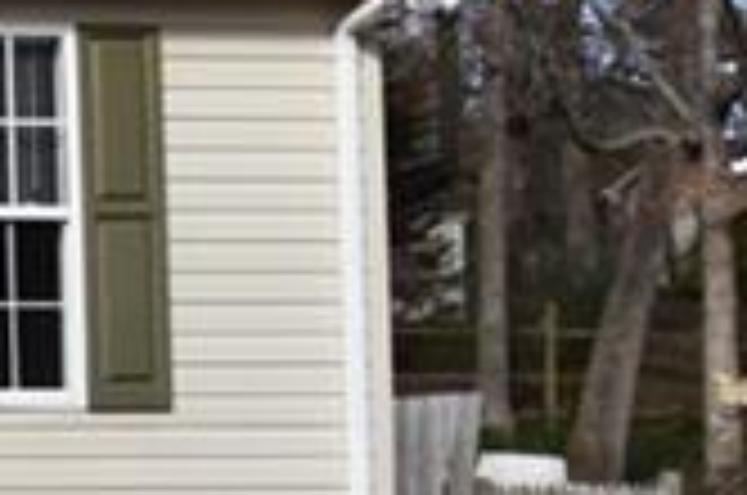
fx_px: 3647
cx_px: -1449
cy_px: 392
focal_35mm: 176
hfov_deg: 9.4
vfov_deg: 7.8
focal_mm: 19
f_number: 8
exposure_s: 1/500
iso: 280
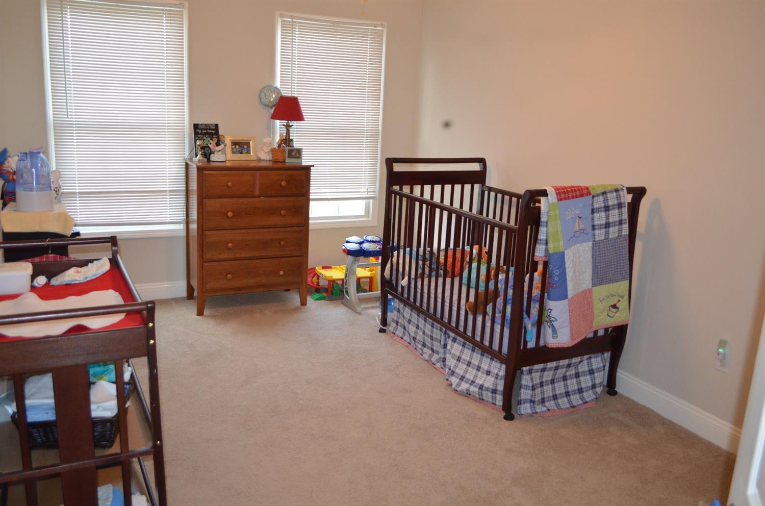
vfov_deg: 39.8
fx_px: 699
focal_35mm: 33
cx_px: 382
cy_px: 253
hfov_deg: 57.3
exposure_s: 1/60
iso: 1250
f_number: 3.8
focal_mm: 22
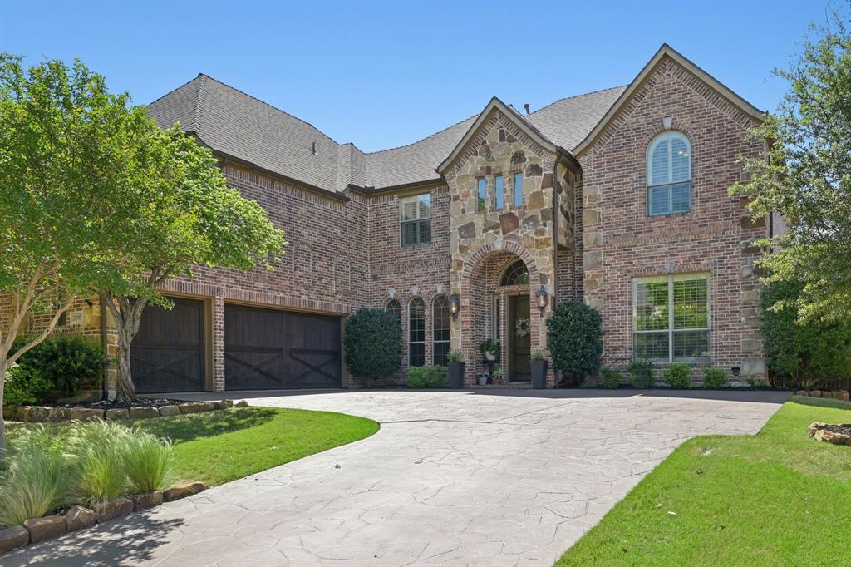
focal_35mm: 27
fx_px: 638
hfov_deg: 67.4
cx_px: 426
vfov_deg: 47.9
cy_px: 284
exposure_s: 1/500
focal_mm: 27
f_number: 8
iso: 400
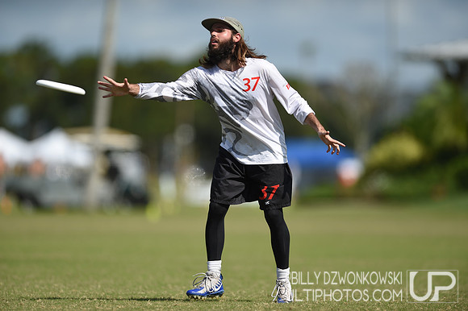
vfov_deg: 3.4
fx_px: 5197
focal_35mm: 400
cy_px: 156
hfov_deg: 5.2
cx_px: 234
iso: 200
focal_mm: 400
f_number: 2.8
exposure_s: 1/6400
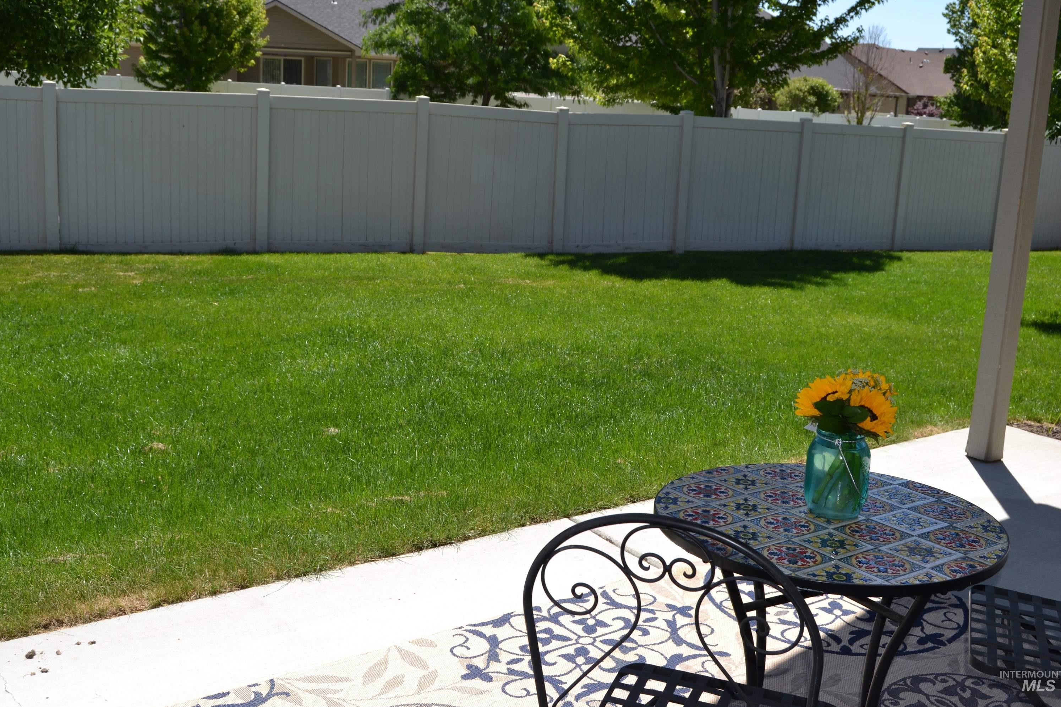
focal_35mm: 37
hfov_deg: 51.9
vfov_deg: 35.9
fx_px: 1090
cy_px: 348
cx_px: 537
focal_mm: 24
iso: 100
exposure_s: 1/200
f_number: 8
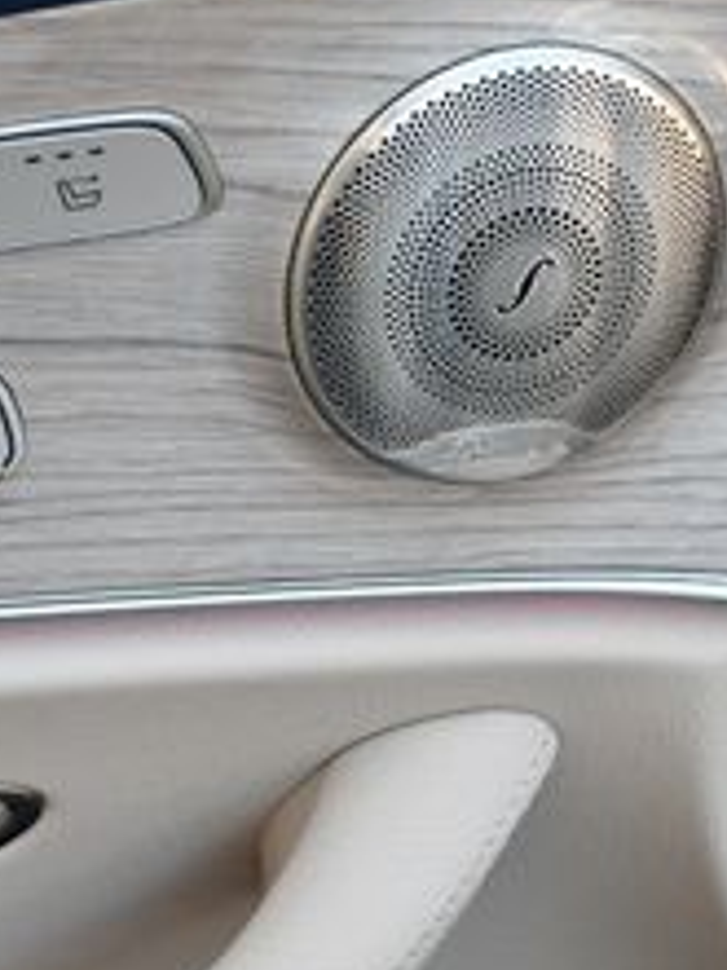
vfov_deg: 17.5
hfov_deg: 13.2
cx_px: 176
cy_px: 736
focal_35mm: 112
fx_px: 3136
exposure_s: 1/250
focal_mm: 20
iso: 400
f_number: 5
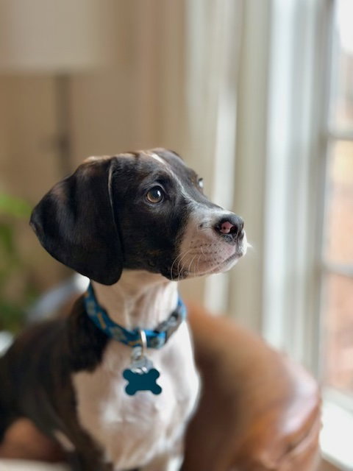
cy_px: 236
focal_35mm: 48
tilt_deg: -11.0
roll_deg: -0.2
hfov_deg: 30.3
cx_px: 176
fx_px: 653
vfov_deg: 39.7
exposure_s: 1/60
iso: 125
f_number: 1.78
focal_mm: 6.76
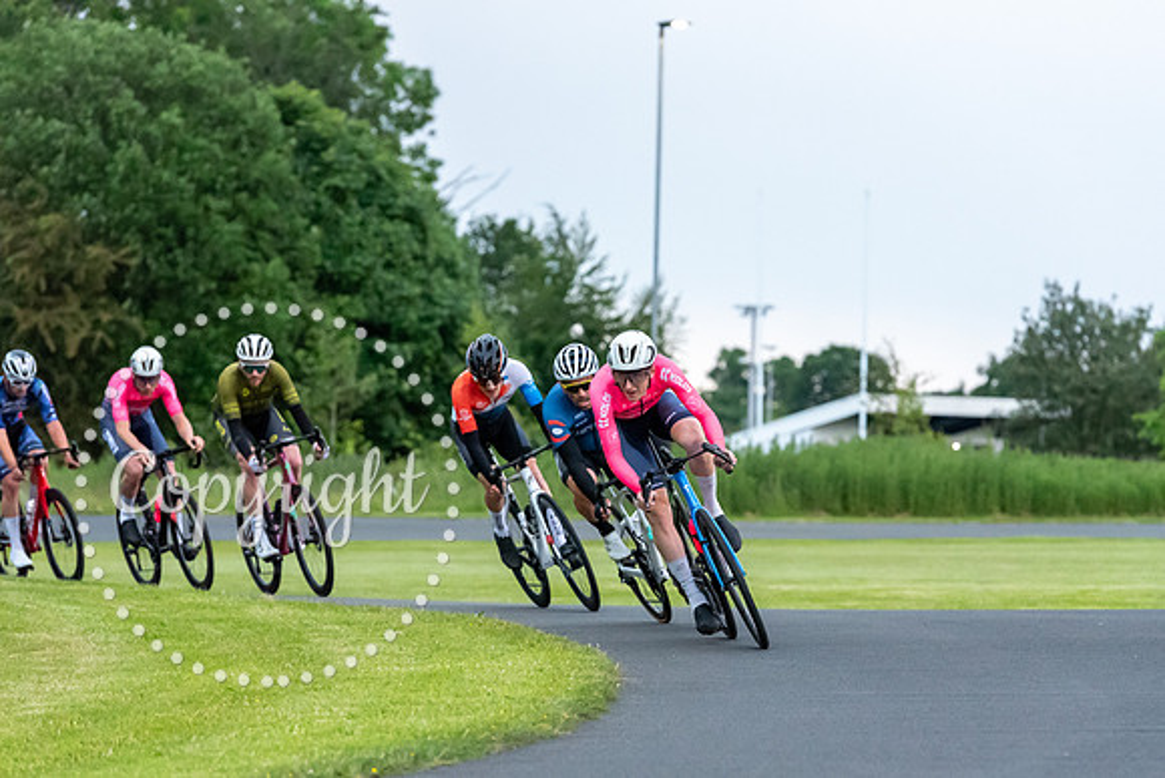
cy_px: 436
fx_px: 6352
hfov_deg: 10.5
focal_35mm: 196
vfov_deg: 7.0
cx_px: 653
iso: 9000
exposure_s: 1/640
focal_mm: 175
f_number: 5
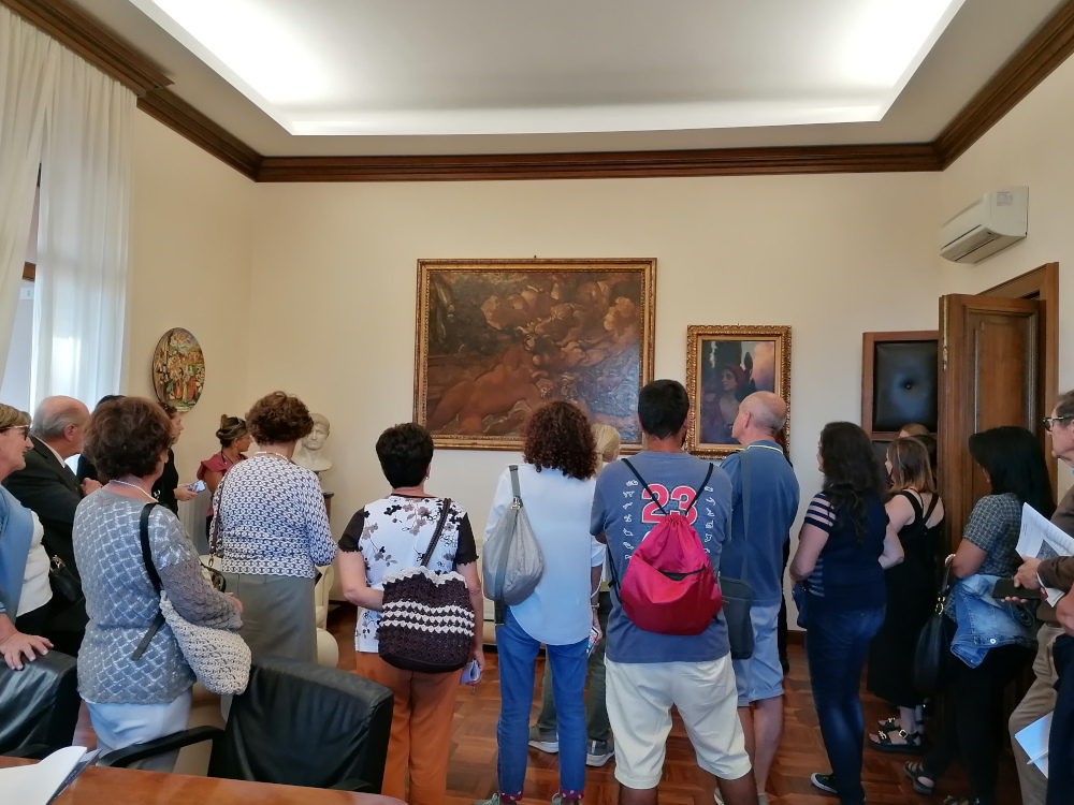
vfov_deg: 51.4
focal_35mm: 27
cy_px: 402
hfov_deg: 65.3
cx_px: 537
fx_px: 838
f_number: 1.8
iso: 250
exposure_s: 1/100
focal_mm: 4.75
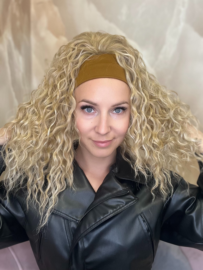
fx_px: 235
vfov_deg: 60.0
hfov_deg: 46.8
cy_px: 135
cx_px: 102
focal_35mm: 30
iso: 50
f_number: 2.2
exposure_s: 1/50
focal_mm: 2.71
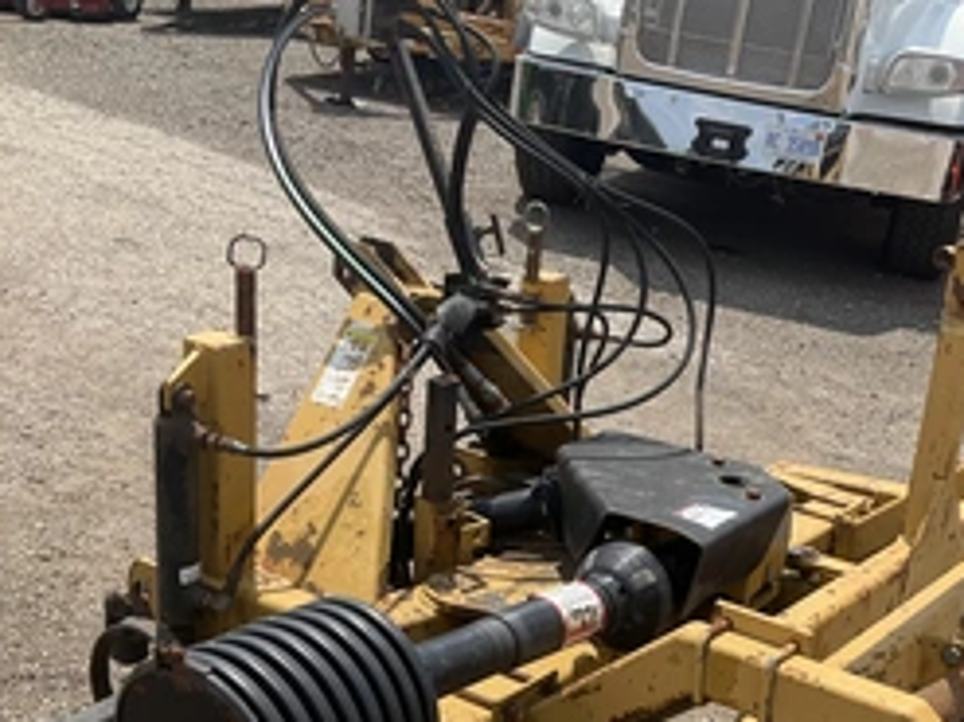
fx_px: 1308
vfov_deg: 30.2
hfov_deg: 40.0
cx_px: 632
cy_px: 570
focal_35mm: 47
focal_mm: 3
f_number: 1.8
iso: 25
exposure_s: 1/1730
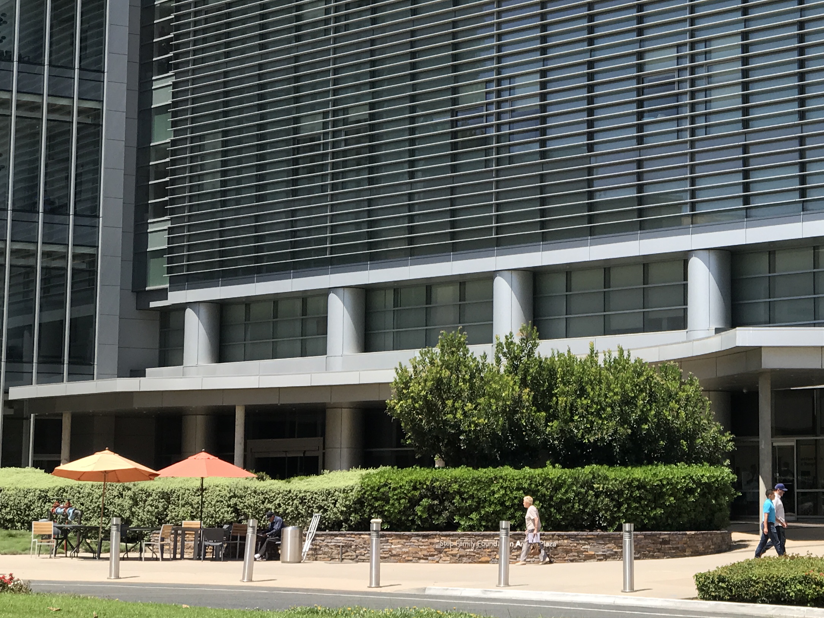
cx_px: 632
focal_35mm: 106
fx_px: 2523
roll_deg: +0.4
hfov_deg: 18.4
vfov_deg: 13.9
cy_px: 117
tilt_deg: +9.8
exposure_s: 1/595
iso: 20
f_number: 2.8
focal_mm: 6.6
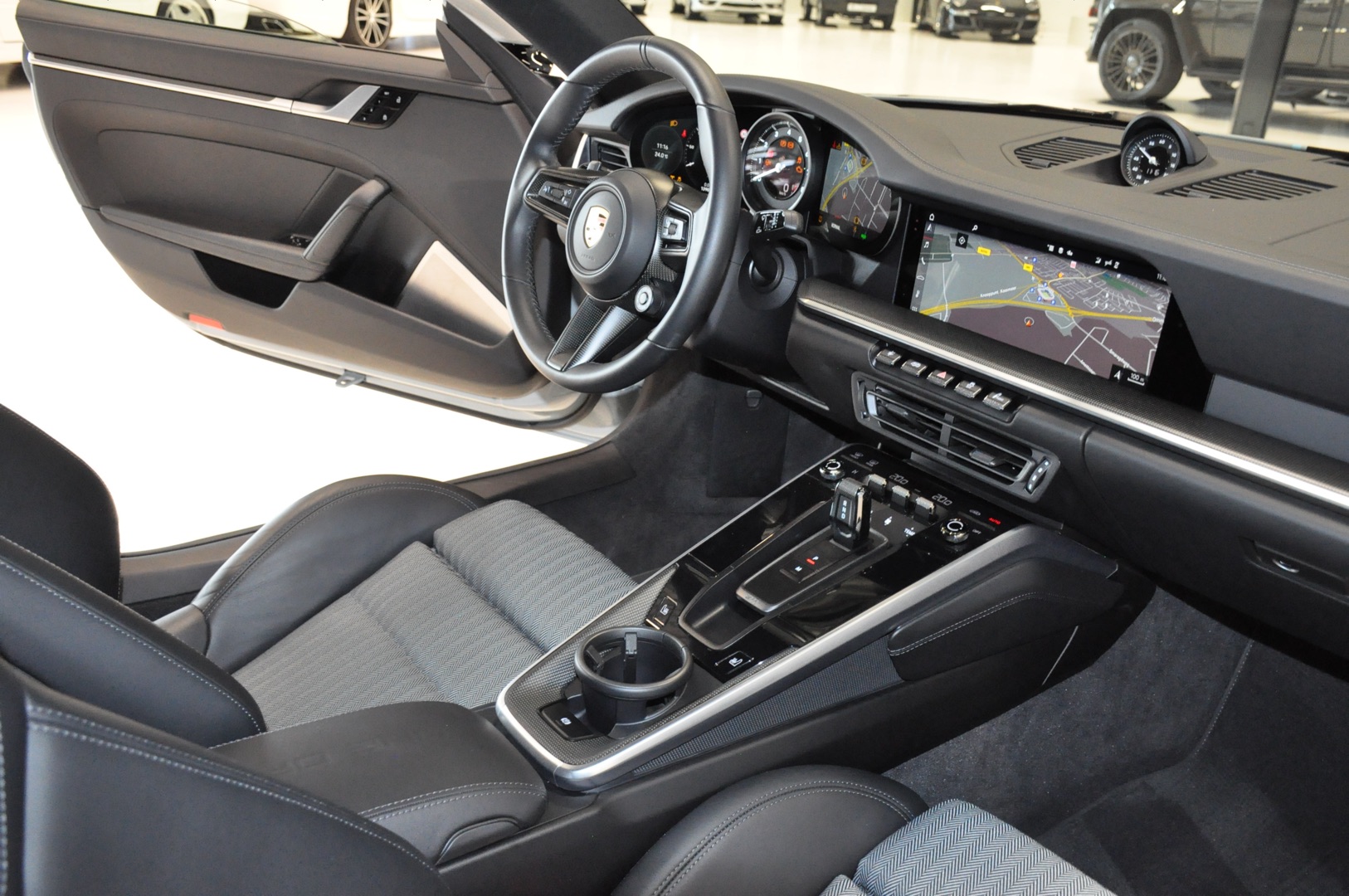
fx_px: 1235
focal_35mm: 33
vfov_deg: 39.9
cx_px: 674
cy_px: 448
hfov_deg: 57.3
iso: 3200
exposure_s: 1/60
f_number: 5.6
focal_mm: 22
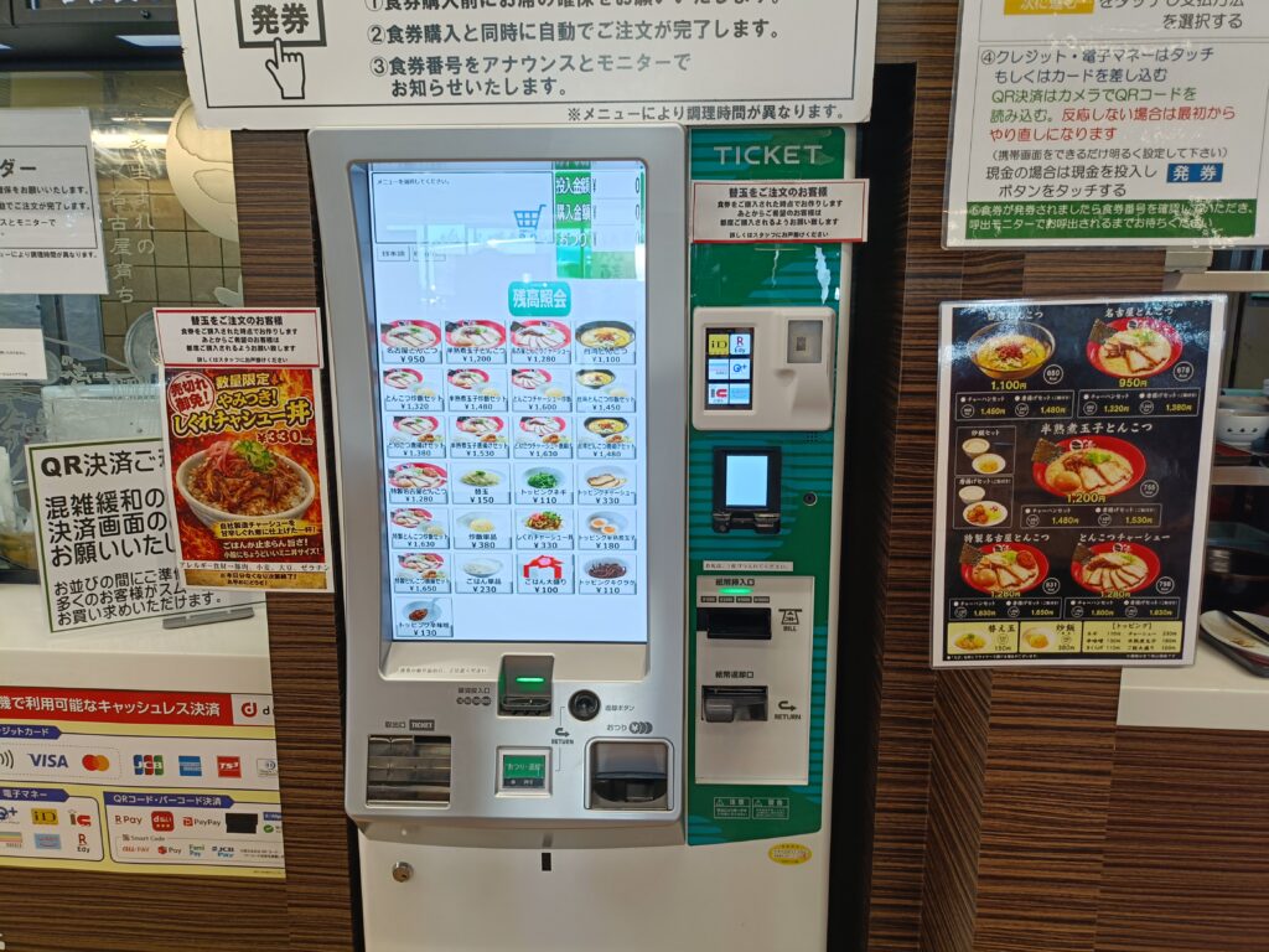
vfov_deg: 54.9
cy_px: 476
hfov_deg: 69.4
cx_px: 634
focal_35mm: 25
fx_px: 916
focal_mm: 4.7
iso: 160
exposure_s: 1/50
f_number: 1.7
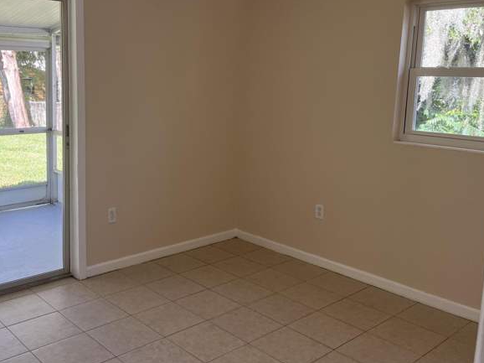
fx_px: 503
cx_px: 159
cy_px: 141
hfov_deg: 50.4
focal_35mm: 36
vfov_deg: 39.4
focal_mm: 5.1
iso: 64
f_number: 1.6
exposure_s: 1/139
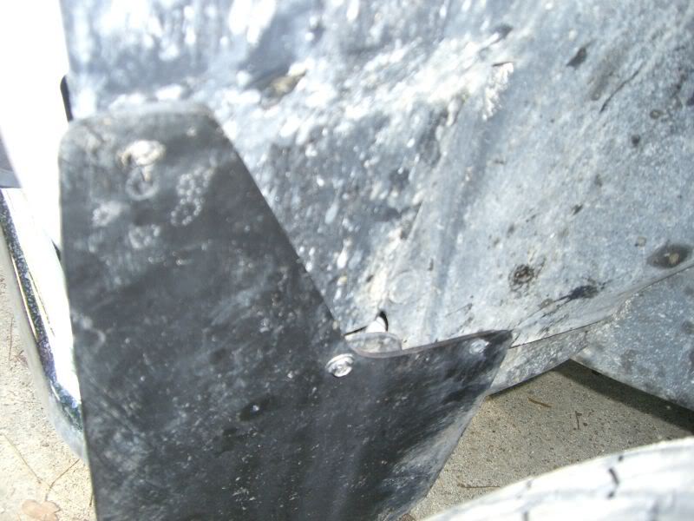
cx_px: 347
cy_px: 260
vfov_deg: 37.7
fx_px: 762
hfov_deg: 49.0
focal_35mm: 38
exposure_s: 1/60
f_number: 2.7
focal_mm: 6.2
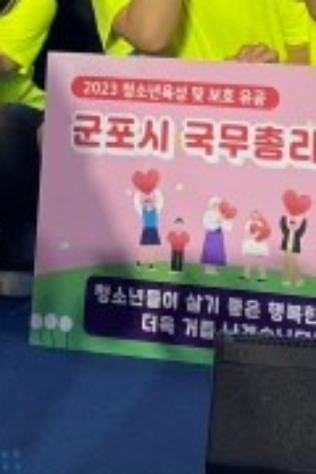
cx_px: 37
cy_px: -126
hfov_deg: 9.1
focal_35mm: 150
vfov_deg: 13.2
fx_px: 1975
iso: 80
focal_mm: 4.2
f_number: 1.6
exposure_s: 1/120
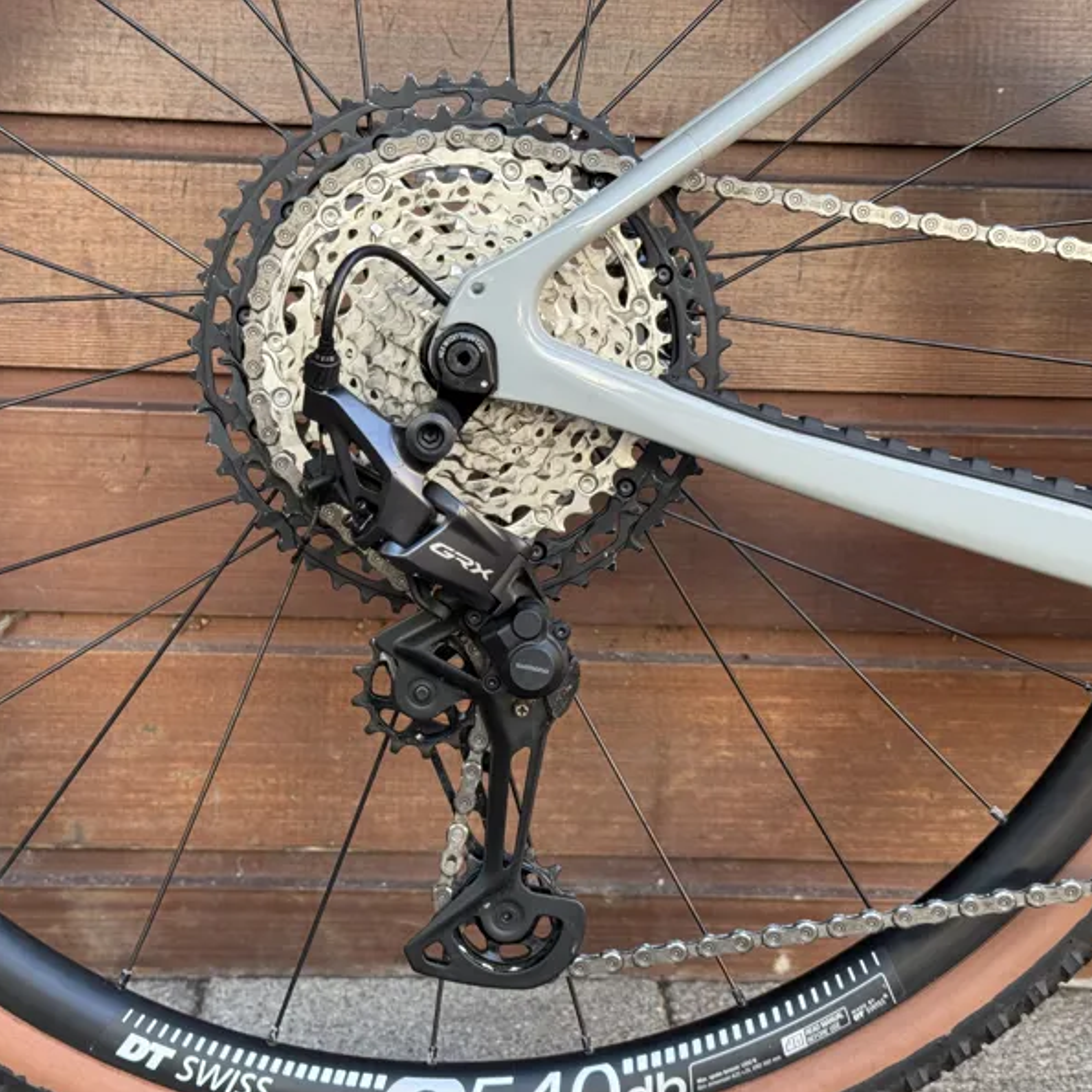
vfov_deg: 30.0
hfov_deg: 30.0
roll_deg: -1.4
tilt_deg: -7.5
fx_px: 2034
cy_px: 549
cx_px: 488
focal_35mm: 57
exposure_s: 1/125
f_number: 1.78
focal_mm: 6.76
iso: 64
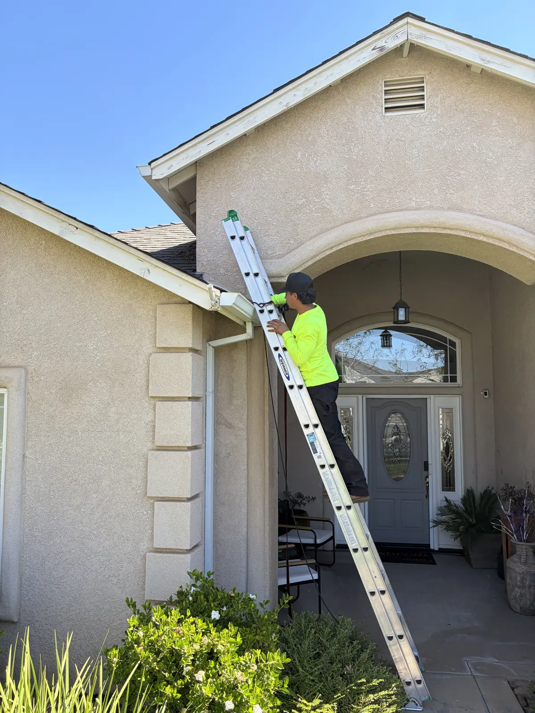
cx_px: 268
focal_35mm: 26
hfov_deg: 53.1
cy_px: 356
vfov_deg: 67.3
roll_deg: +0.4
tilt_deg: -1.8
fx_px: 536
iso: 50
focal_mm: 5.96
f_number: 1.6
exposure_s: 1/840
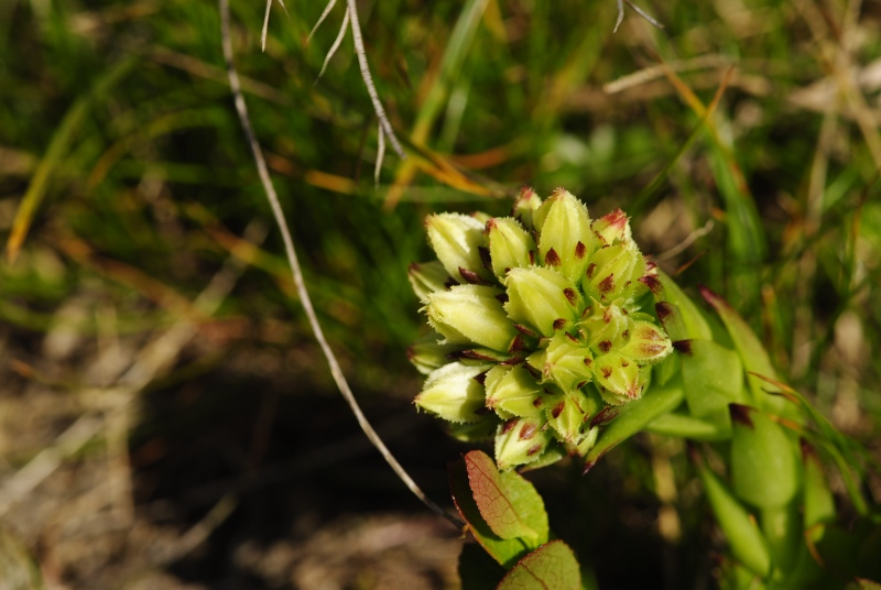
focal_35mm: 128
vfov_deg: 10.8
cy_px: 295
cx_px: 440
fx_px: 3125
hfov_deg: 16.0
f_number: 9
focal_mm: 85
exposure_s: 1/250
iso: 100
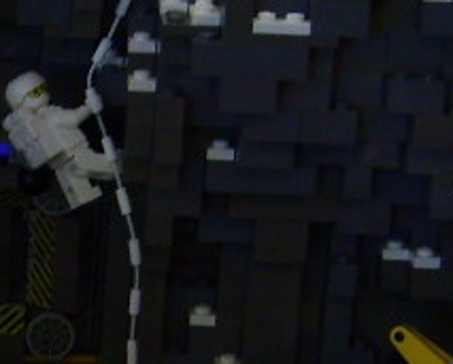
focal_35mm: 164
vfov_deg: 9.4
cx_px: -47
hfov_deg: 11.6
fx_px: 2202
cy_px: 298
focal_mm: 5.8
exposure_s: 1/30
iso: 100
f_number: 2.8
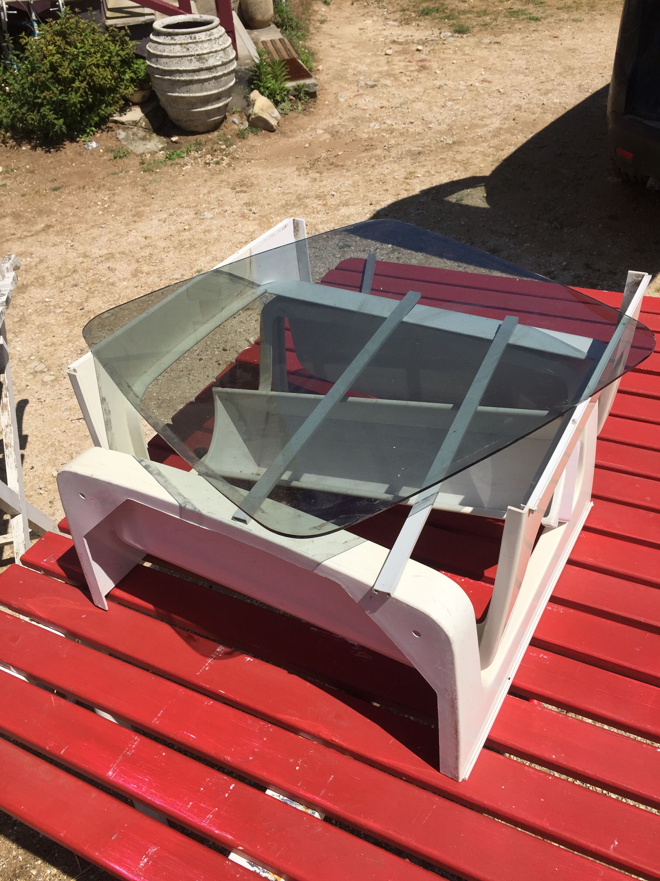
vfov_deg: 61.7
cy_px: 440
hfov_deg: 48.2
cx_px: 330
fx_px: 737
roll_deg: +7.9
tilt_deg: -39.7
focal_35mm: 29
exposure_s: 1/3300
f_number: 2.2
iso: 32
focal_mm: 4.15
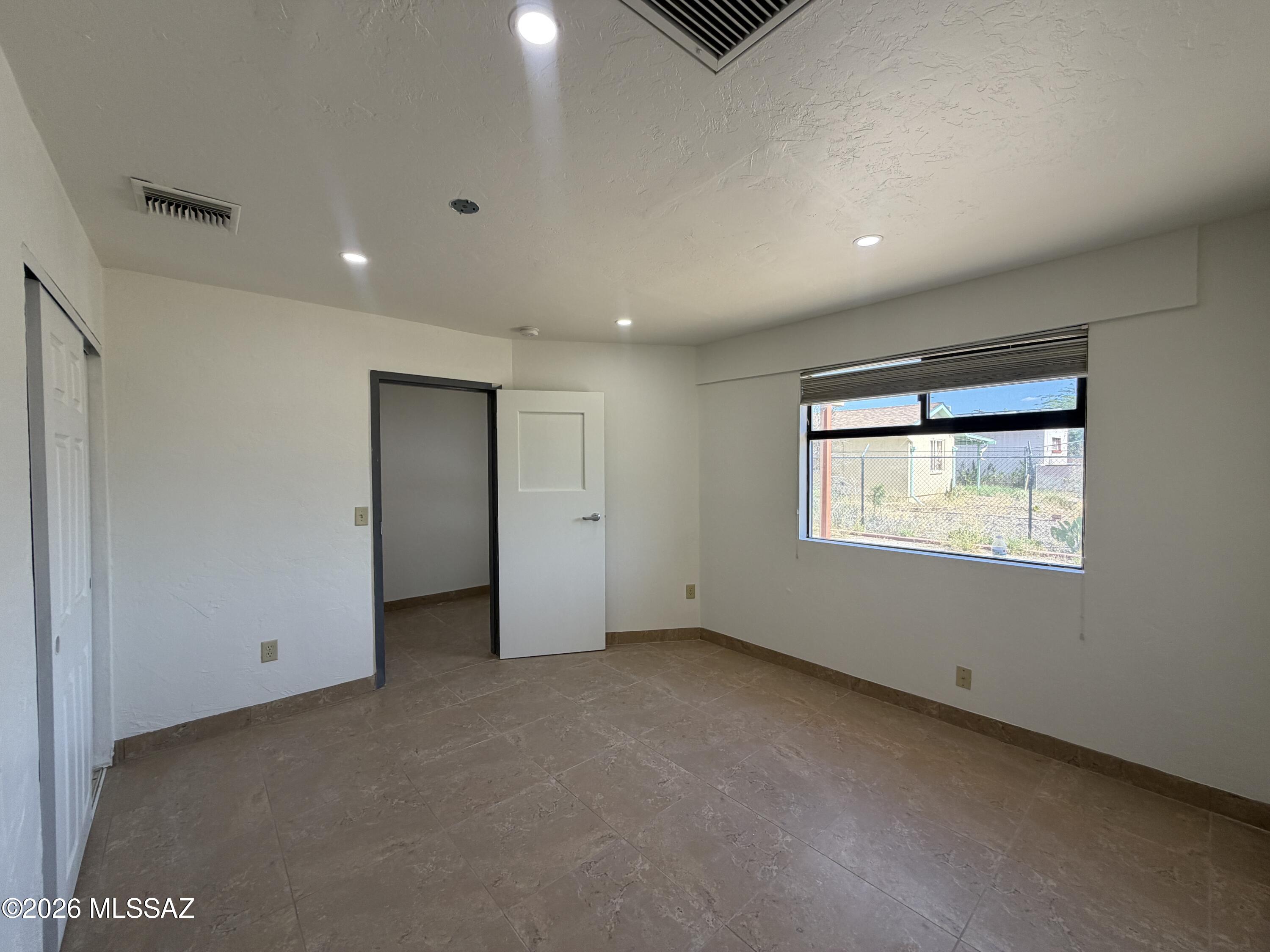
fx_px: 514
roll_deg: +0.6
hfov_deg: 102.1
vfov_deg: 85.7
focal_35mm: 14
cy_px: 476
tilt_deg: -1.8
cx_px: 635
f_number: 2.2
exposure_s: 1/121
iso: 64
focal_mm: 2.22
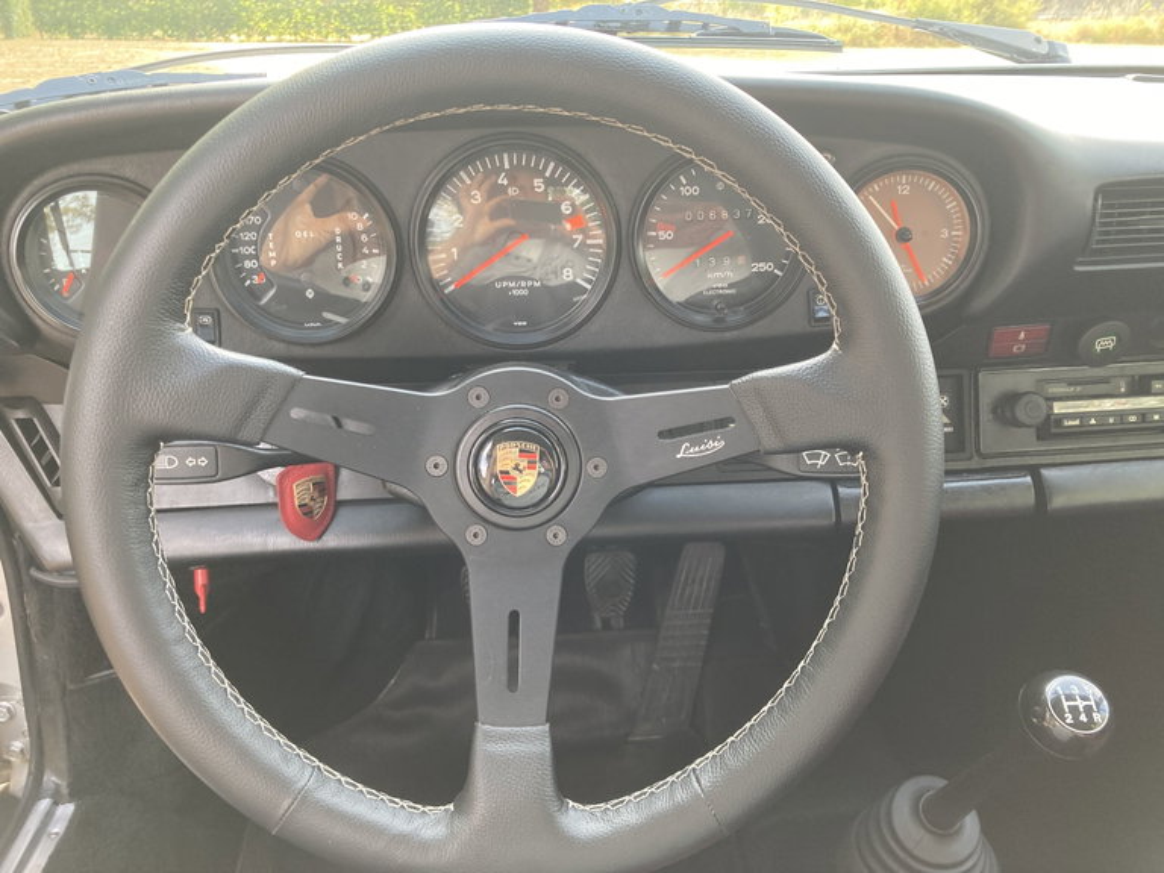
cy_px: 436
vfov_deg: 49.7
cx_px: 582
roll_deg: -0.9
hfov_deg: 63.4
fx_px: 942
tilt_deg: -24.0
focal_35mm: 28
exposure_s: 1/100
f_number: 1.8
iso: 80
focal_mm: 3.99
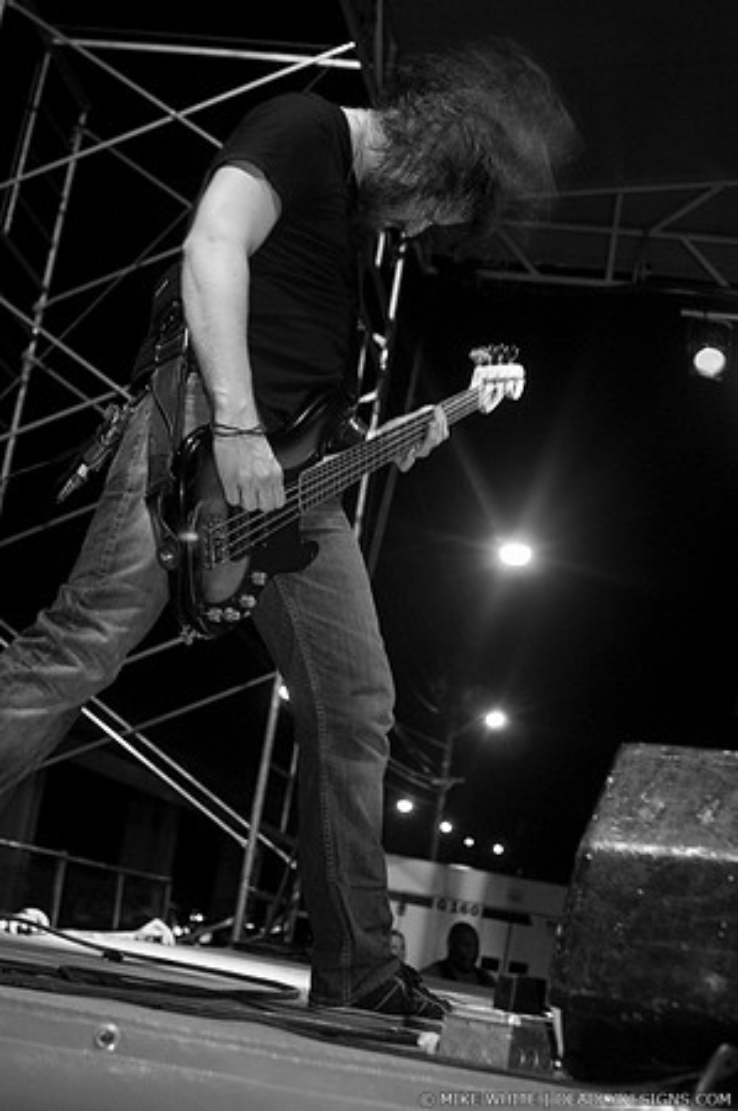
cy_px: 556
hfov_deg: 25.7
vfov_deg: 37.9
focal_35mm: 52
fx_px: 1618
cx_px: 369
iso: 800
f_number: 3.2
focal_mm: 35
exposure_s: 1/80
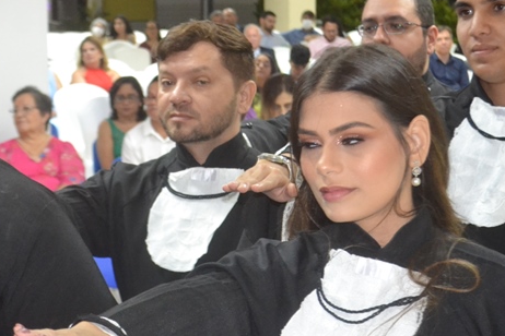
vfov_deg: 13.2
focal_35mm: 104
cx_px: 158
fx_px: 1459
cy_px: 203
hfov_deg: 19.6
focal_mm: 40
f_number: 5.3
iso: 3200
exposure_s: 1/60
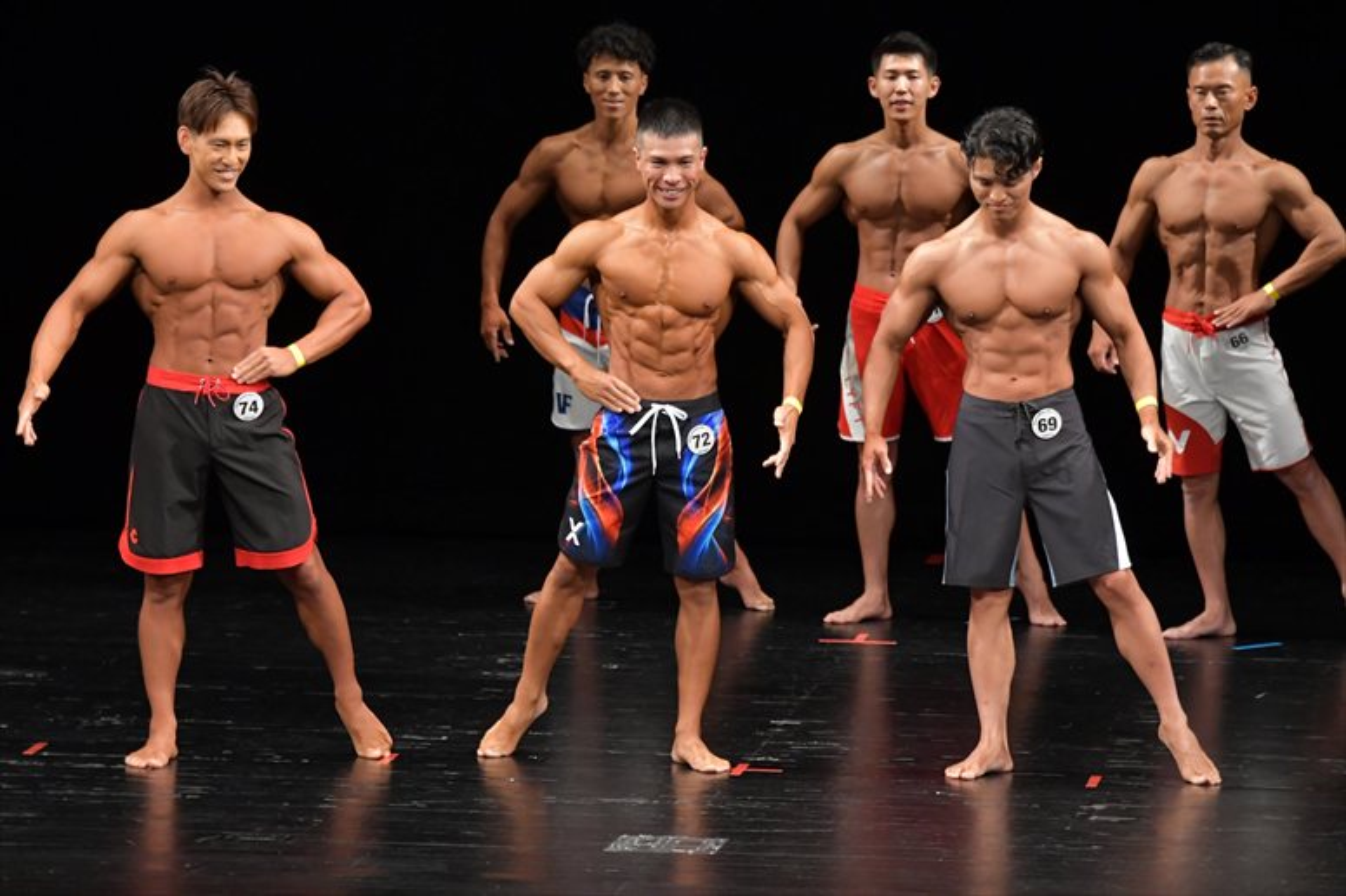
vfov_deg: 5.4
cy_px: 448
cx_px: 673
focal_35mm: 255
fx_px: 9530
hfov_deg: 8.1
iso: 3200
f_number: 5.6
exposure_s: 1/400
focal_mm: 170
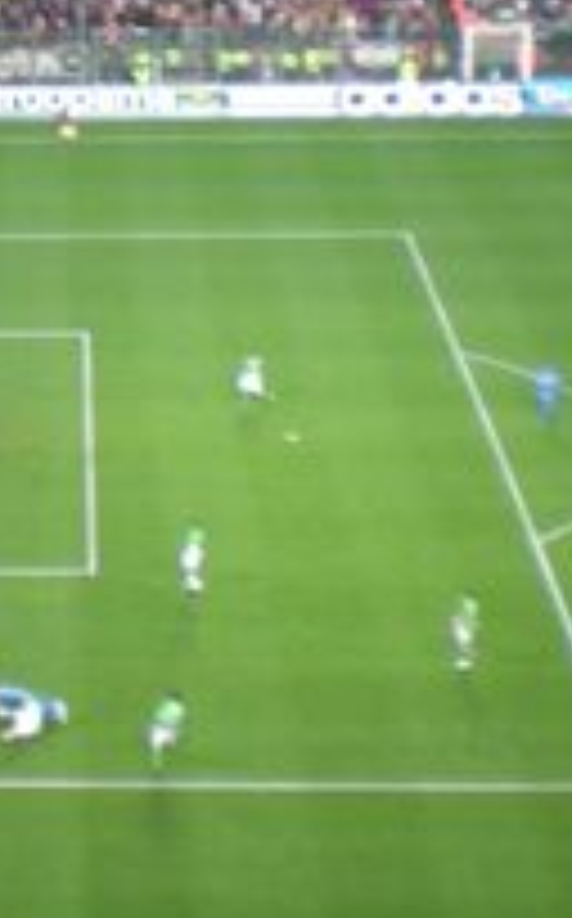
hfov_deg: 11.7
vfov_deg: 19.0
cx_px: -167
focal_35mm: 109
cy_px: 252
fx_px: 2726
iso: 200
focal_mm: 6.3
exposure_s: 1/32.3
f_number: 3.1
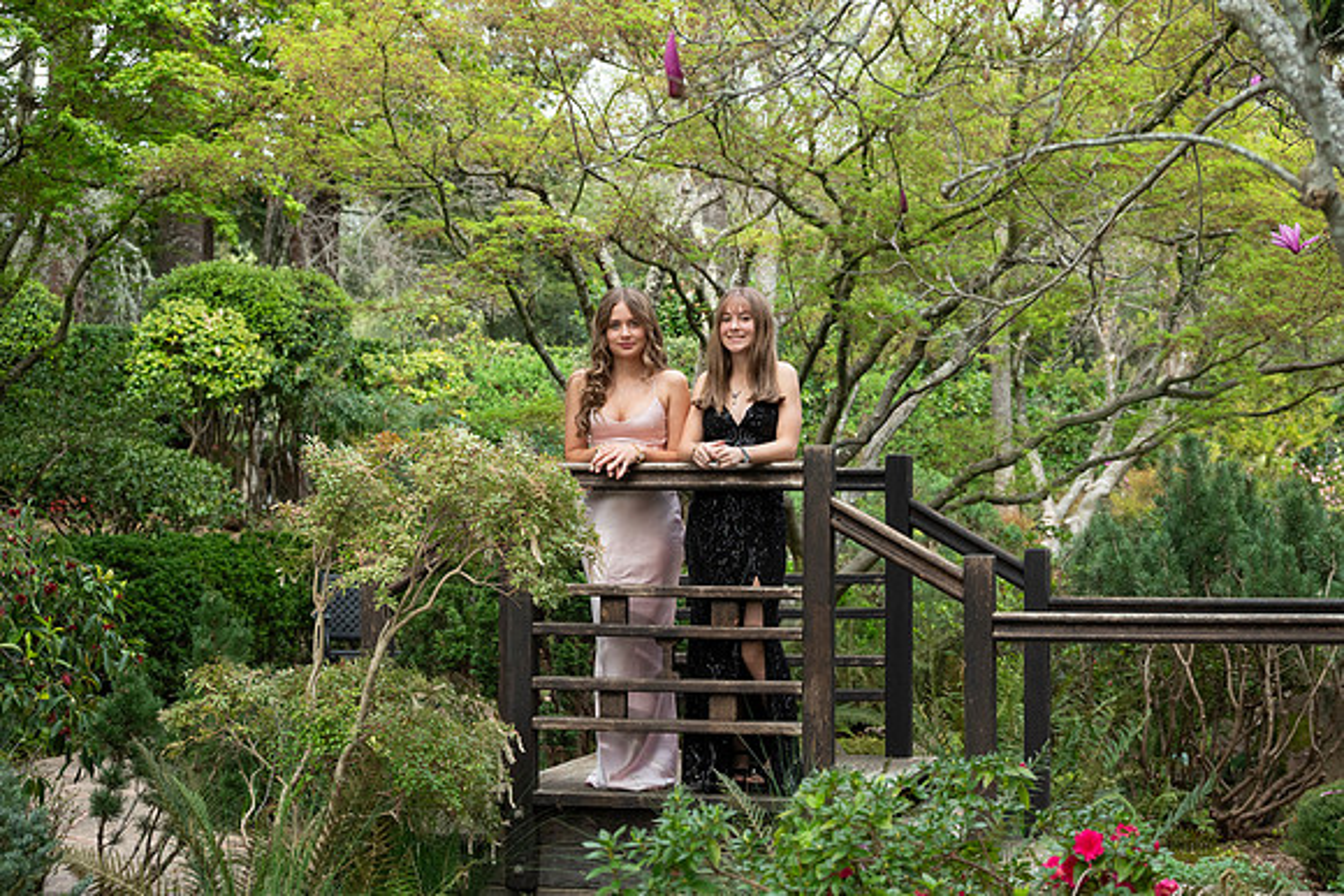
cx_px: 672
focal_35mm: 65
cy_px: 448
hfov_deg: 31.0
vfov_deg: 20.9
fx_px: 2427
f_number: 6
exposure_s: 1/800
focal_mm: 65
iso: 1250
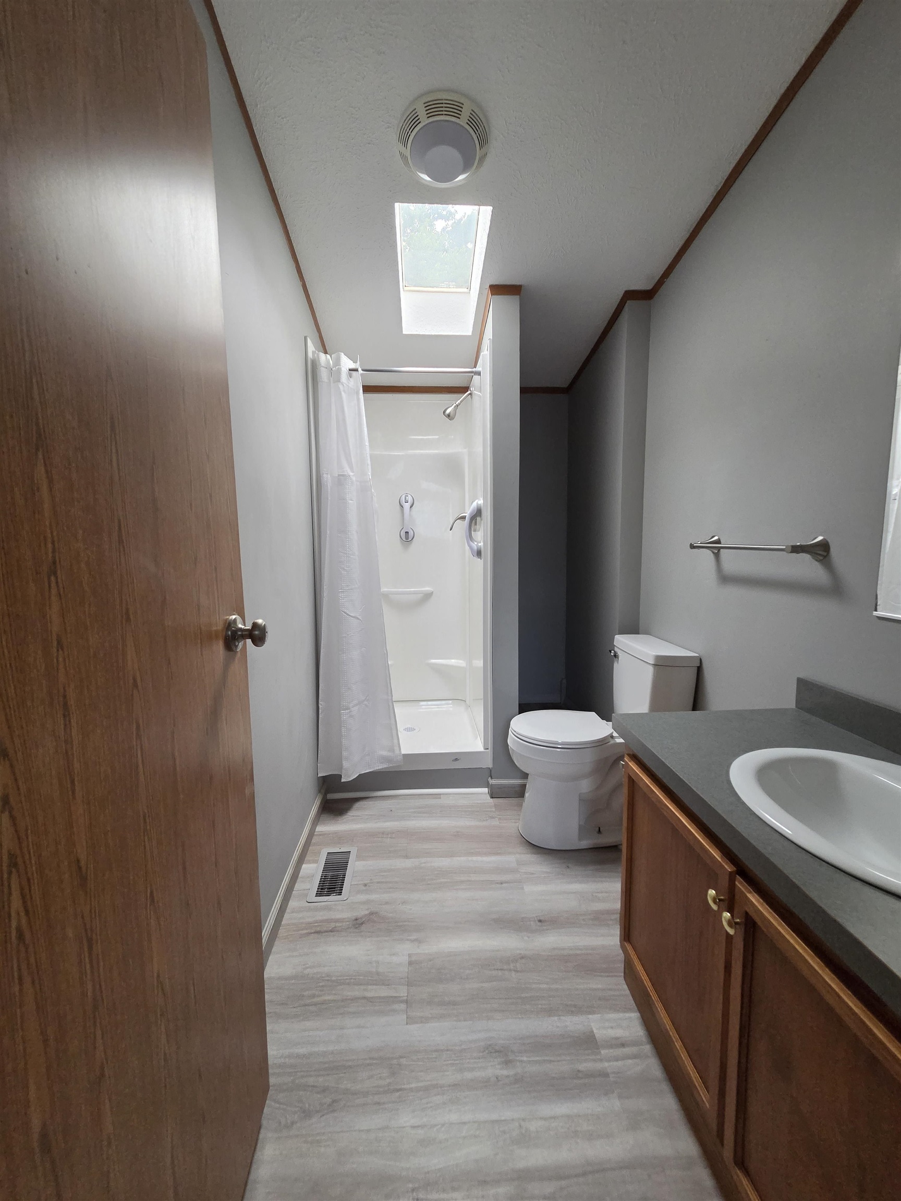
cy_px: 600
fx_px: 451
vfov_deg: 106.2
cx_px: 450
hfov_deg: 89.9
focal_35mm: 13
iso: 400
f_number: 2.2
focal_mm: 2.2
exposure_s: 1/60
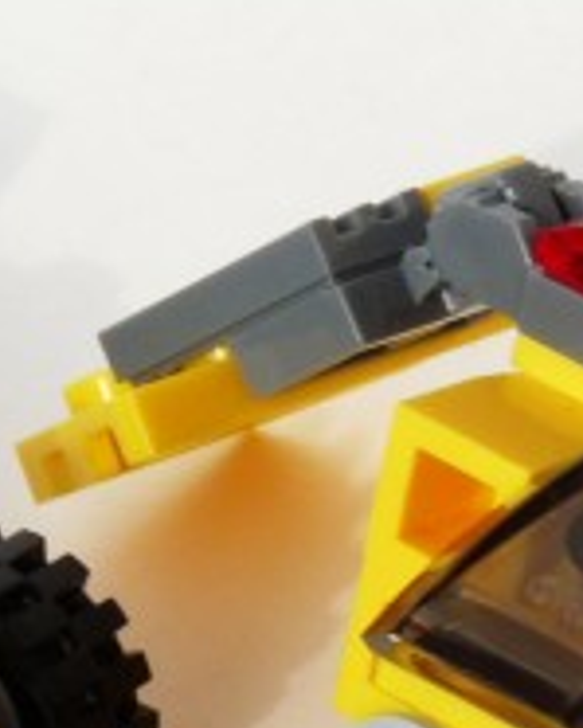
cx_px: 336
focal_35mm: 395
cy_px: 556
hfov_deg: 3.9
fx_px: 8512
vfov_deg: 4.9
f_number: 8
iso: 100
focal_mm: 16.7
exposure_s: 1/80
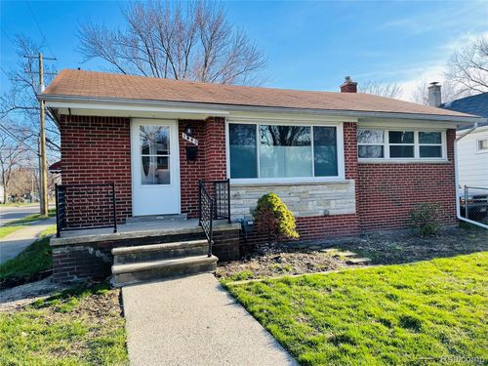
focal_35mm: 26
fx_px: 367
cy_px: 183
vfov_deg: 53.1
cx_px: 244
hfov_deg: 67.3
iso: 32
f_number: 1.6
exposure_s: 1/609
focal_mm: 4.2
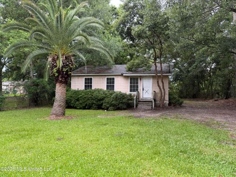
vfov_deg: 56.8
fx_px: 164
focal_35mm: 24
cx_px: 118
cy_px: 88
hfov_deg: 71.6
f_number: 1.78
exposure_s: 1/114
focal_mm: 6.76
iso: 200
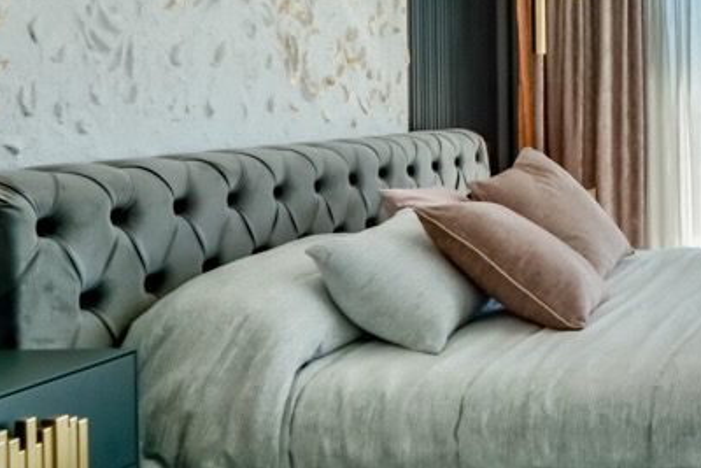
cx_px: 908
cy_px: 87
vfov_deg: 23.8
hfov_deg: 29.0
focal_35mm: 56
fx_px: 1091
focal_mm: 14
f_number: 8
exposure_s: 1/1000
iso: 400
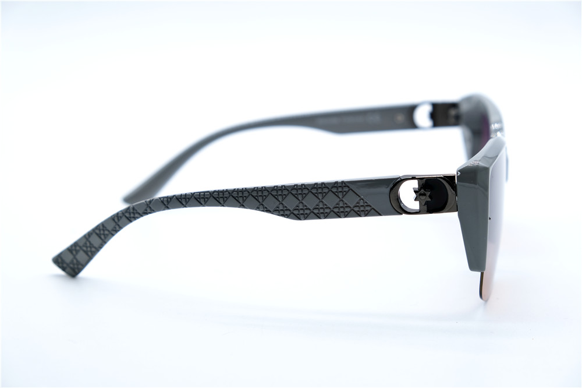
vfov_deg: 17.3
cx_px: 291
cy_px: 194
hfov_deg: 25.7
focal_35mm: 79
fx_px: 1277
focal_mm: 52.7
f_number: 5.6
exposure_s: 1/140
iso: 160
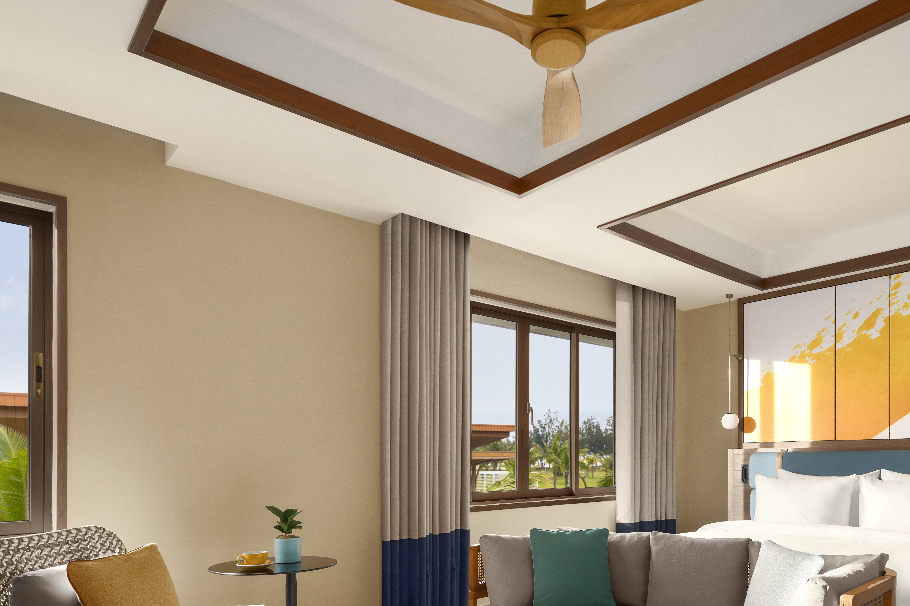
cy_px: 437
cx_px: 526
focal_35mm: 22
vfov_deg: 55.1
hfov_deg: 78.0
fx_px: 556
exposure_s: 1/100
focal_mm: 14
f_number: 6.3
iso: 640
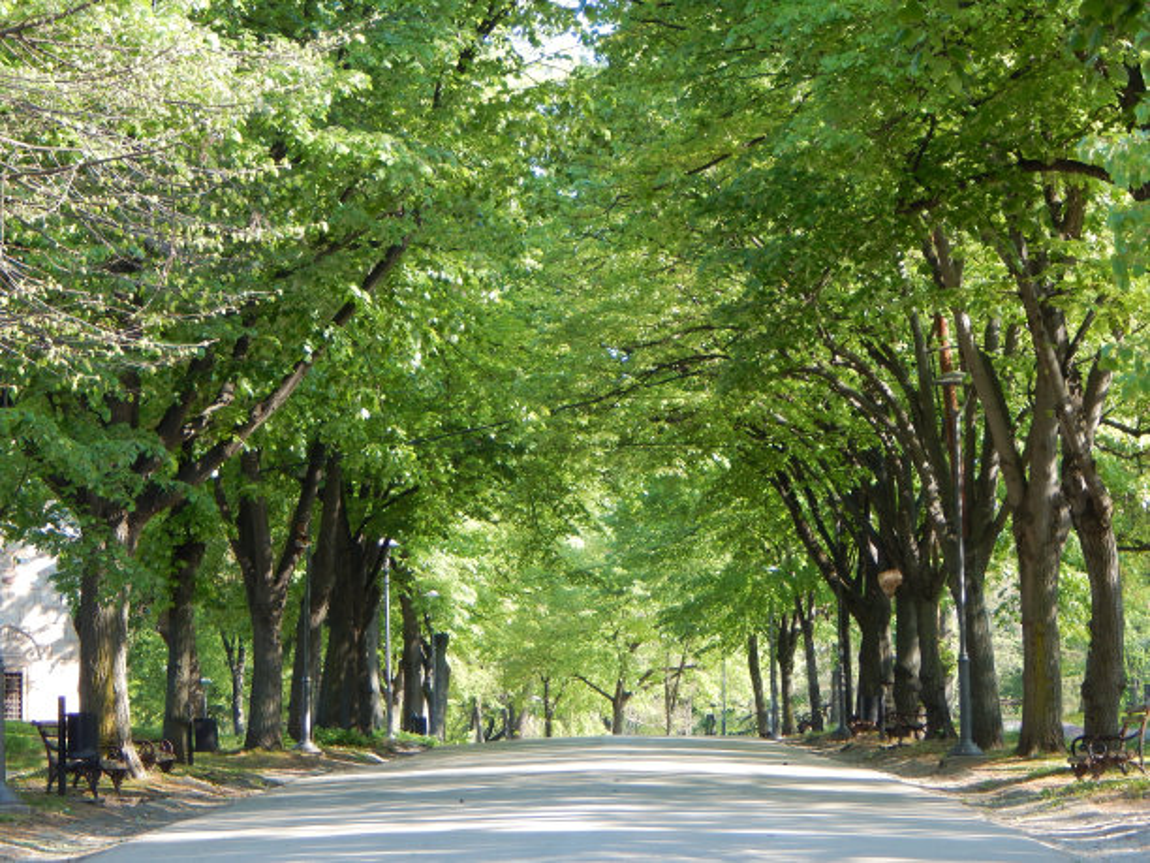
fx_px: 4352
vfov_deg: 11.3
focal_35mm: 131
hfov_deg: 15.1
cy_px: 432
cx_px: 575
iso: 125
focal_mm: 23.4
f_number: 4.8
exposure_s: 1/80
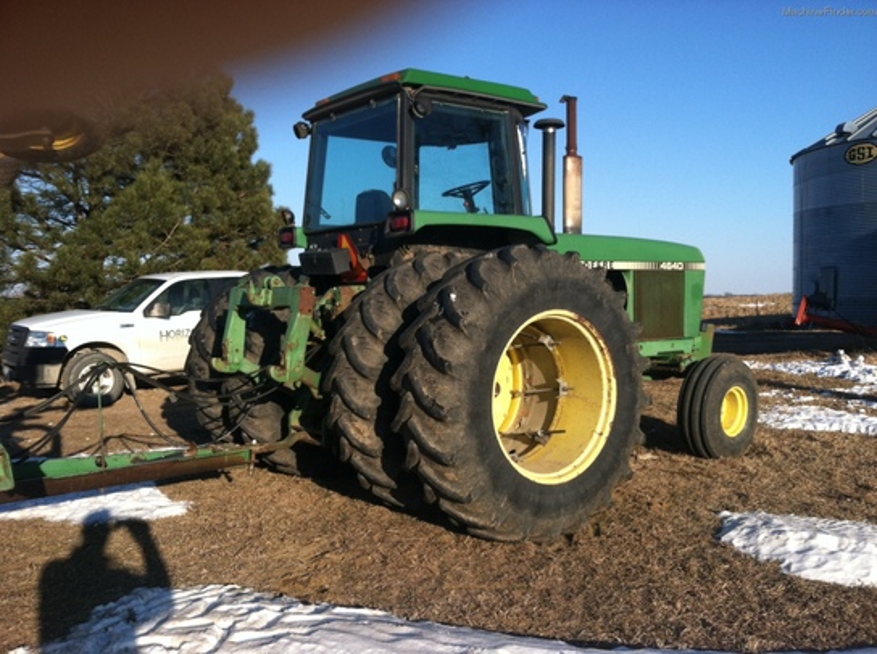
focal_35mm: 35
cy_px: 327
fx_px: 885
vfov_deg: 40.6
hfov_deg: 52.7
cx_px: 438
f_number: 2.8
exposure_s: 1/909
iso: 80
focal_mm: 3.85
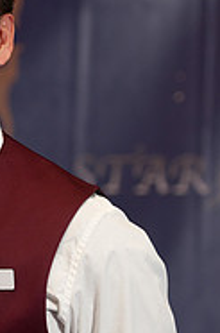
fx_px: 3182
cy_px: 238
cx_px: -33
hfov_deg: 4.0
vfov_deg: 6.0
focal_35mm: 345
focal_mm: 95
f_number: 2.8
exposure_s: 1/125
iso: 400
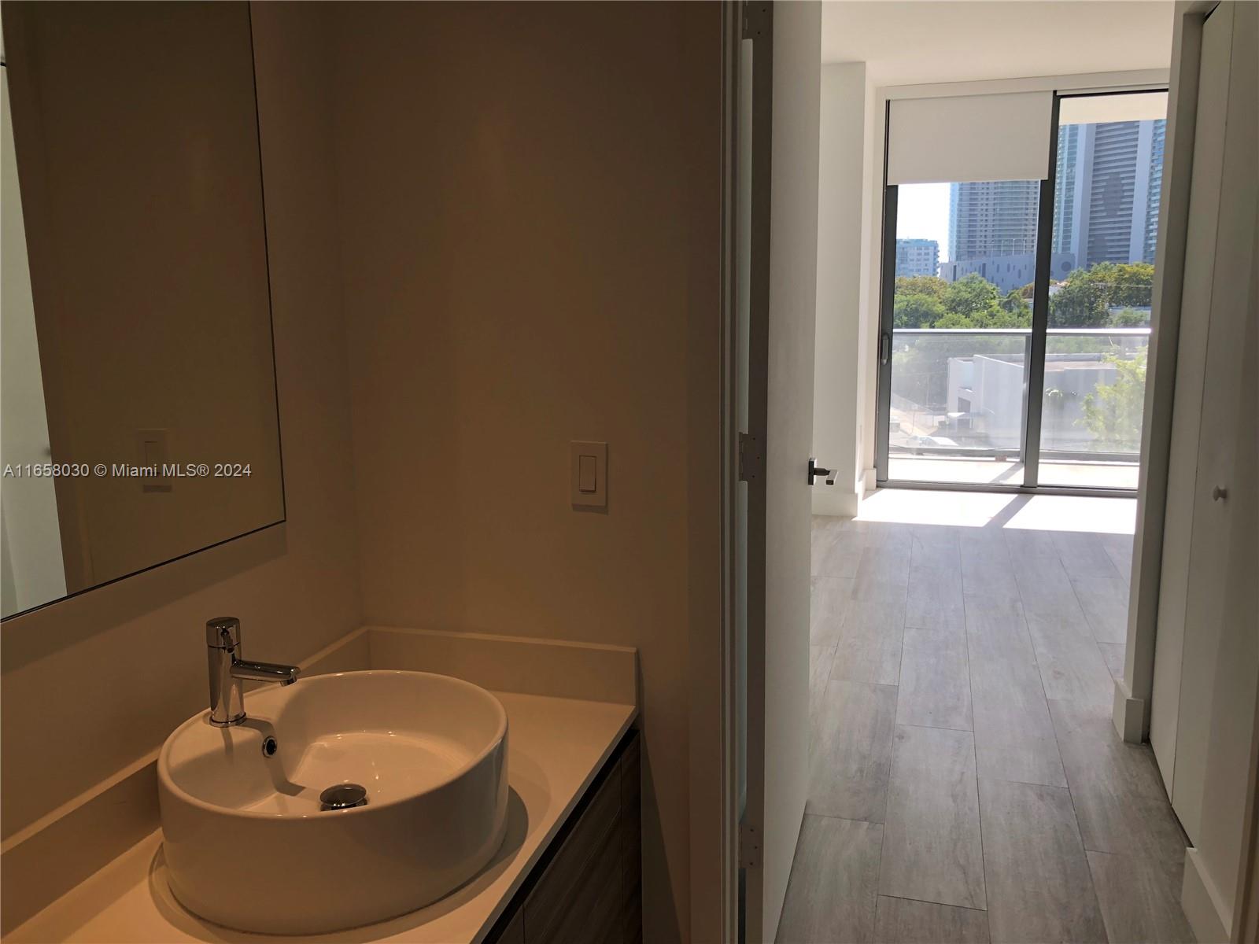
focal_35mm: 28
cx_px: 630
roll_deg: +0.8
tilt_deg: -10.4
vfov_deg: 49.7
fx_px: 1018
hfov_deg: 63.4
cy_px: 472
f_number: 1.8
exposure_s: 1/120
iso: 25
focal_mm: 3.99
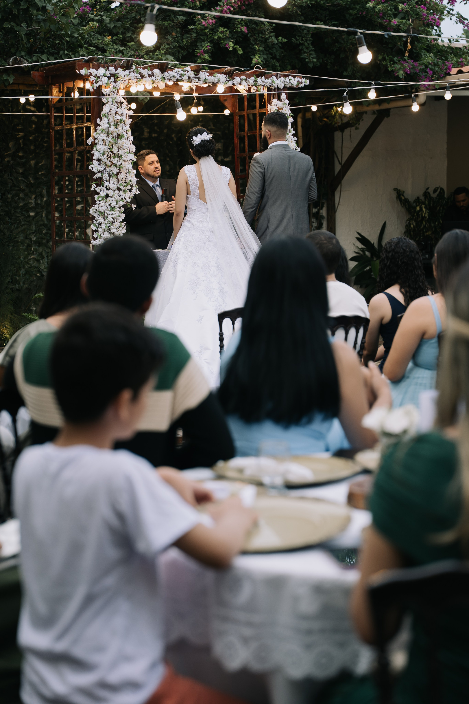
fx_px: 1426
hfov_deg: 18.7
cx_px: 234
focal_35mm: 73
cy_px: 352
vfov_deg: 27.7
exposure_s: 1/125
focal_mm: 70
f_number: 2.8
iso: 320
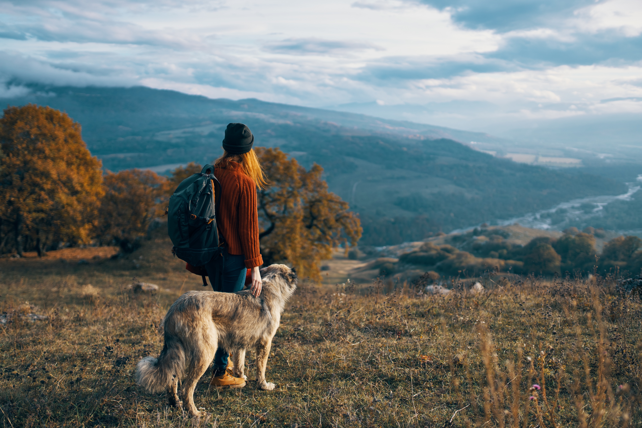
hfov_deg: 54.4
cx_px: 321
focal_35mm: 35
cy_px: 214
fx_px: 624
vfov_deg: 37.9
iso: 100
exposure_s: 1/2500
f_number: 1.6
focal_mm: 35
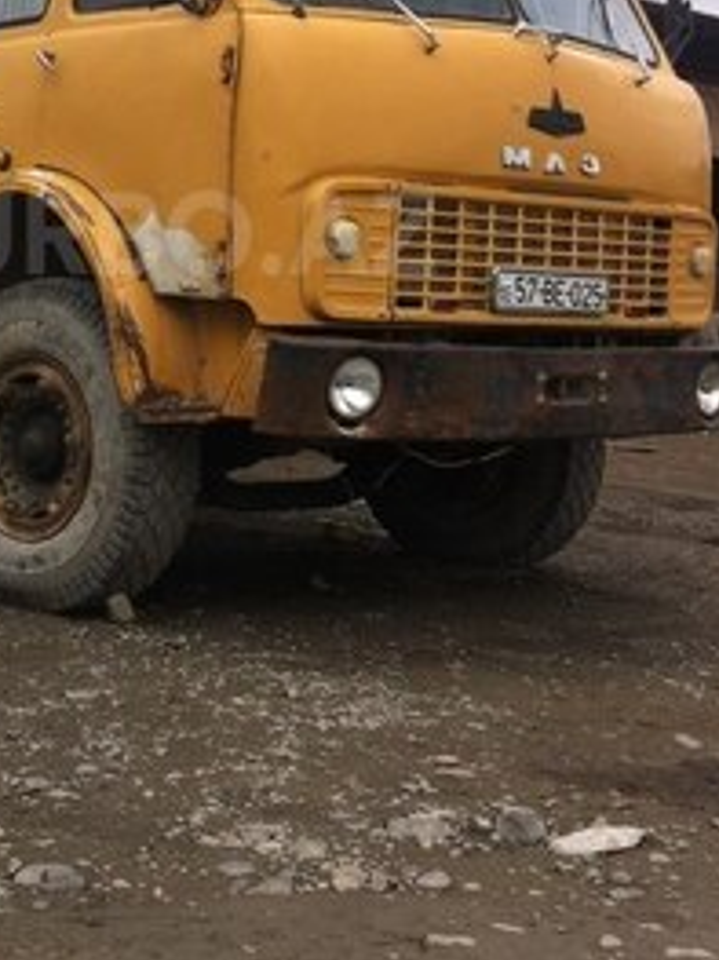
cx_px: 155
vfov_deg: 28.9
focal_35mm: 66
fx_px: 1829
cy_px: 234
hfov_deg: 22.0
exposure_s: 1/1077
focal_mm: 3.85
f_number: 2.8
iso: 80
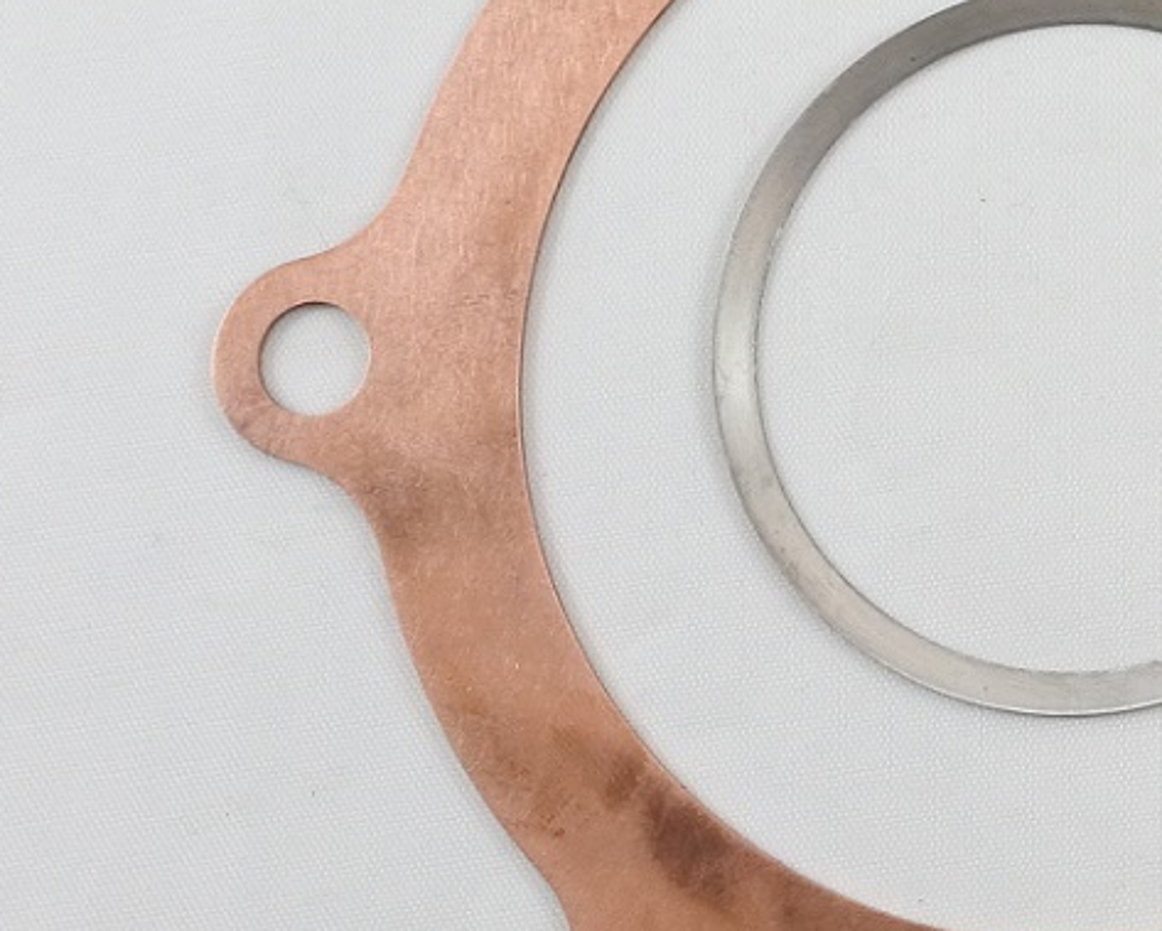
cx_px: 1873
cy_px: -102
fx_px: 3476
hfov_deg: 16.8
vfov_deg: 14.9
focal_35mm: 101
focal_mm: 11.6
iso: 400
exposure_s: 1/160
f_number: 3.8
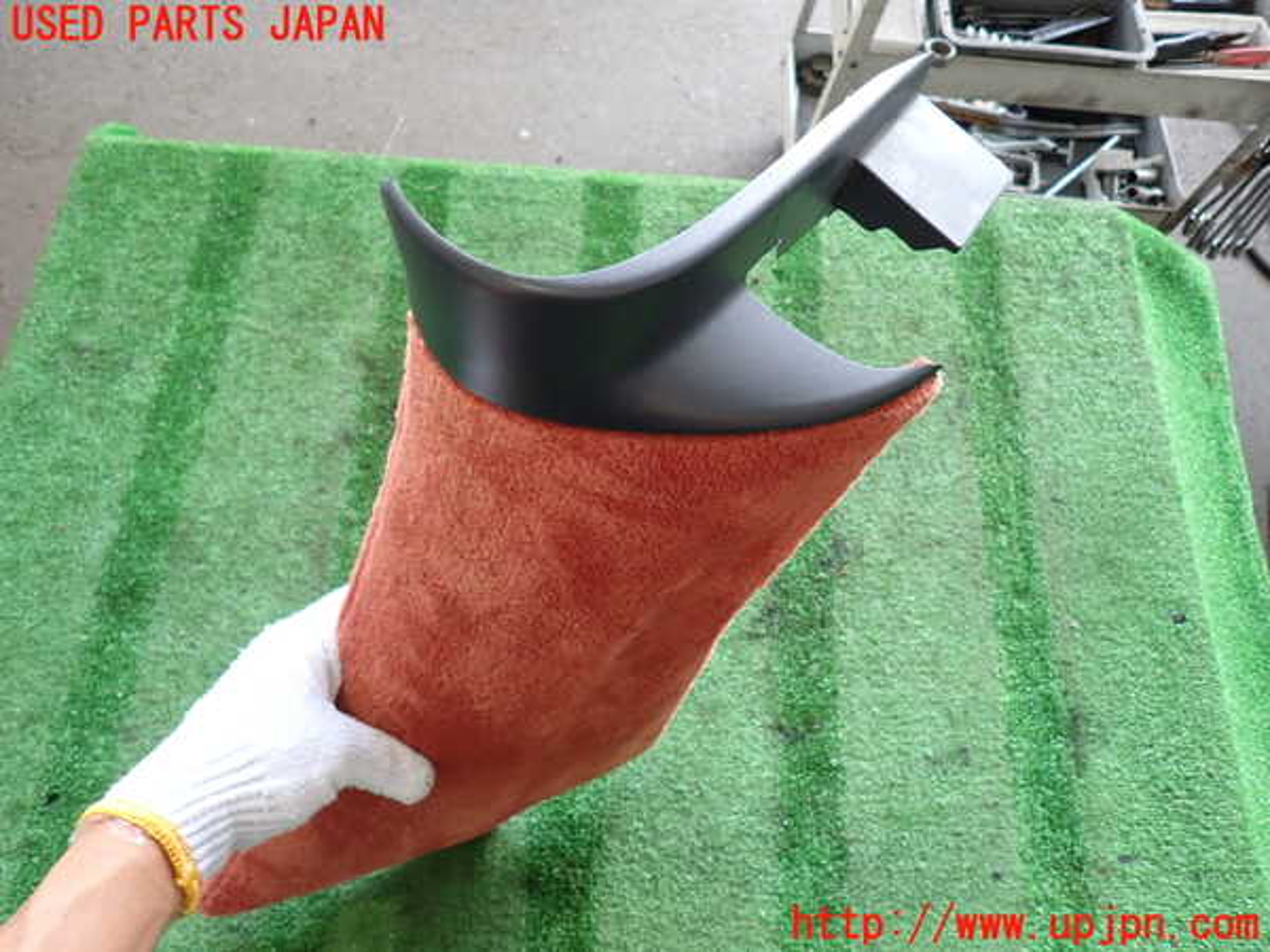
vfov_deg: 54.9
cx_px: 635
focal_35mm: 25
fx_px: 917
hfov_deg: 69.4
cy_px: 476
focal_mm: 4.5
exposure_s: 1/60
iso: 125
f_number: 2
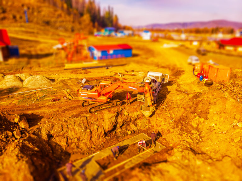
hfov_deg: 71.6
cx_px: 121
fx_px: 168
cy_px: 90
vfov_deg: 56.8
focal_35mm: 24
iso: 100
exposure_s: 1/800
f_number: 2.8
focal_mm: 4.5
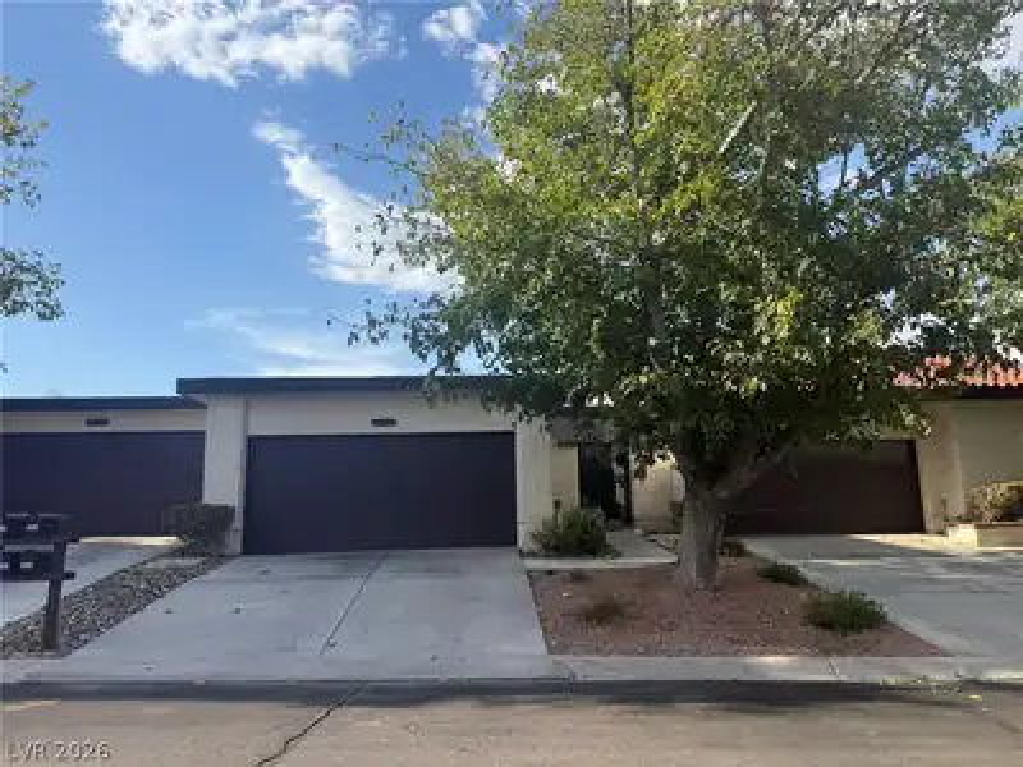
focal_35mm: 24
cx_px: 512
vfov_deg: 56.8
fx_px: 709
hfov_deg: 71.6
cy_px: 384
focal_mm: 6.76
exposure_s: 1/2445
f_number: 1.78
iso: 80
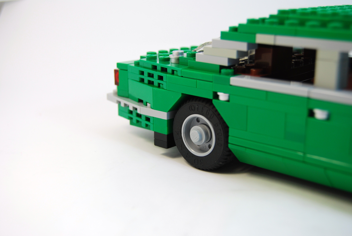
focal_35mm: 52
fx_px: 514
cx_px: 176
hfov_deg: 37.8
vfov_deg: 25.8
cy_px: 118
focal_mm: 35
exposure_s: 1/100
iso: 200
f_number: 5.6
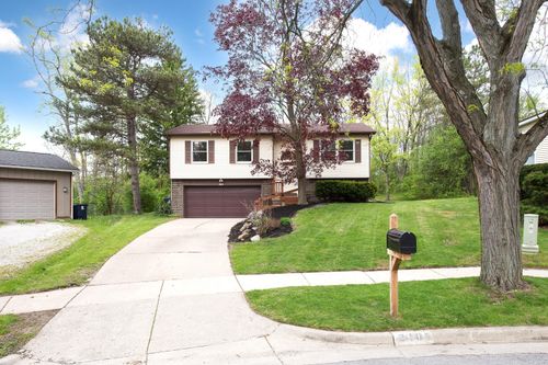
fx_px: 320
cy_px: 182
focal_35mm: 21
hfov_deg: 81.2
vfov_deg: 59.5
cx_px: 274
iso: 400
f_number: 10
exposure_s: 1/200
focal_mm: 21
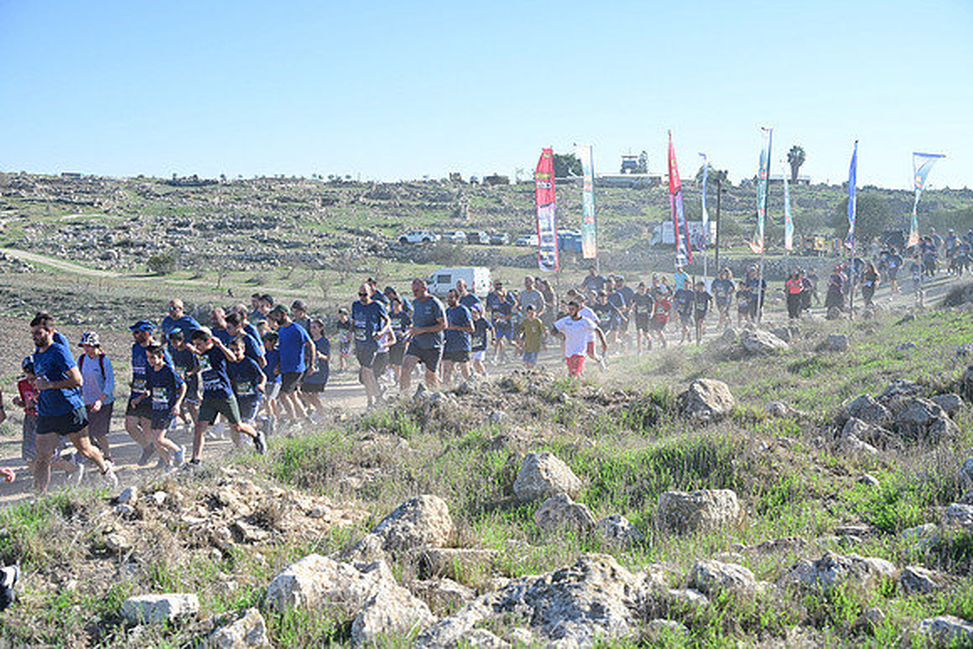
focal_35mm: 41
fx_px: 1108
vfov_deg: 32.6
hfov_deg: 47.4
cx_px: 486
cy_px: 324
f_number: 3.5
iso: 280
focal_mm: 41
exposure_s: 1/2000
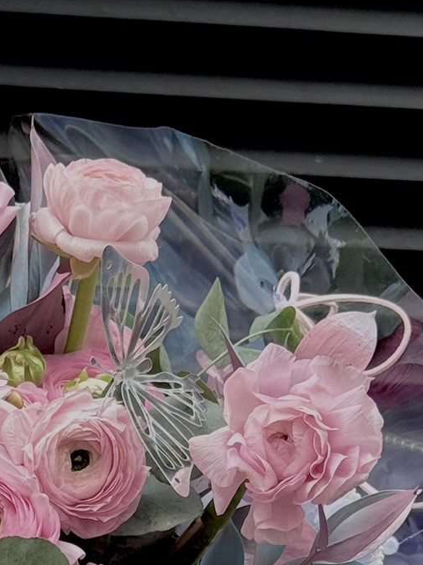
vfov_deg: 13.0
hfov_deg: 10.1
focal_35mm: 145
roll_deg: -4.0
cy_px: 805
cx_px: -98
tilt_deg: -9.1
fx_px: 2364
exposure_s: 1/418
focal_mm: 6.76
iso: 64
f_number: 1.78
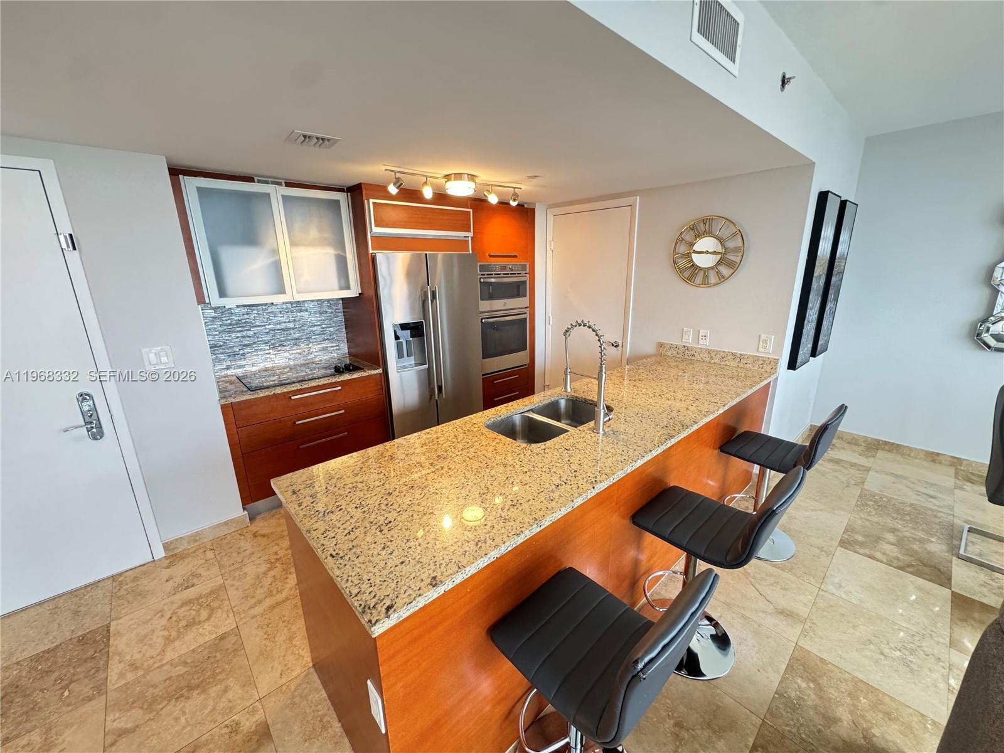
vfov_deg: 85.7
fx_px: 406
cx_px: 502
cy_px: 376
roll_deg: +1.7
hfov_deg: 102.1
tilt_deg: -15.1
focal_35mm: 14
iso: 320
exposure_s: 1/60
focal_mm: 2.22
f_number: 2.2
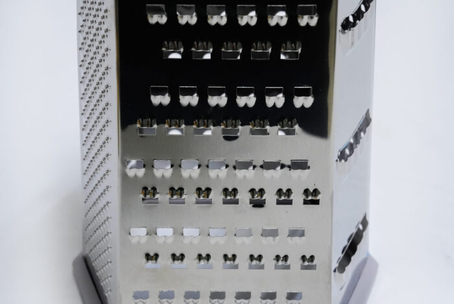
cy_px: 152
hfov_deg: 28.8
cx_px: 227
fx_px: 883
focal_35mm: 70
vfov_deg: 19.5
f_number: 16
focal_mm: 70
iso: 6400
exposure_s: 1/160
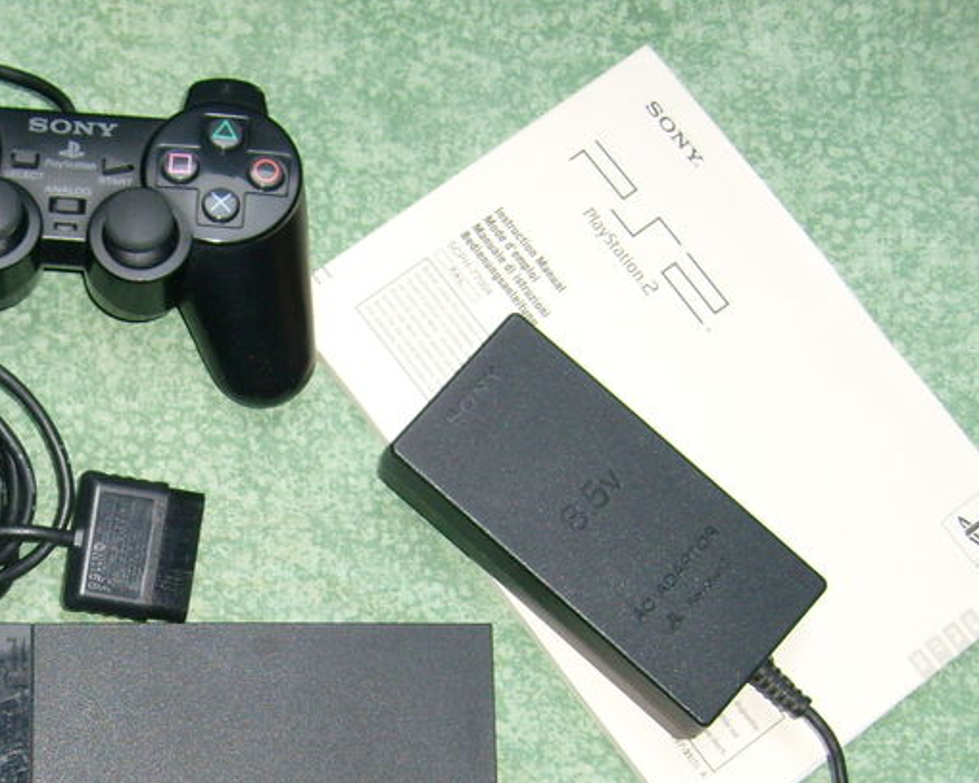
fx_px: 1941
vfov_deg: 22.3
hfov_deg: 27.3
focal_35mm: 67
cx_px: 98
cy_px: 697
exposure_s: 1/45
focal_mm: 5.8
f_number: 2.8
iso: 100
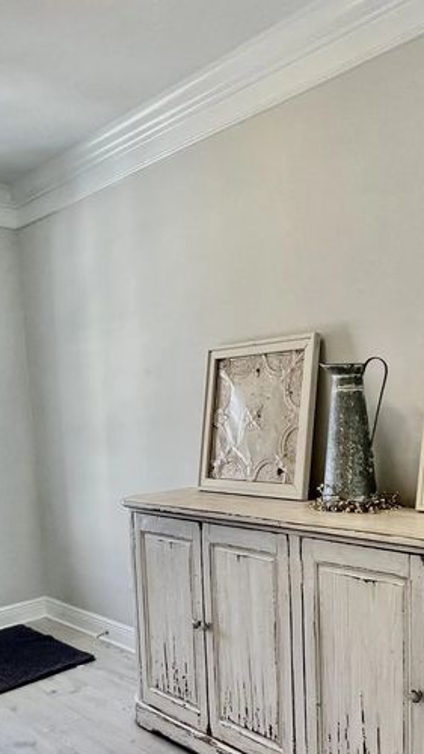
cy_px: 480
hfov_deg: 39.3
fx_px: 580
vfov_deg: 64.9
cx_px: 306
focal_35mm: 29
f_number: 1.8
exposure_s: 1/120
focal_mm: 1.57
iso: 100
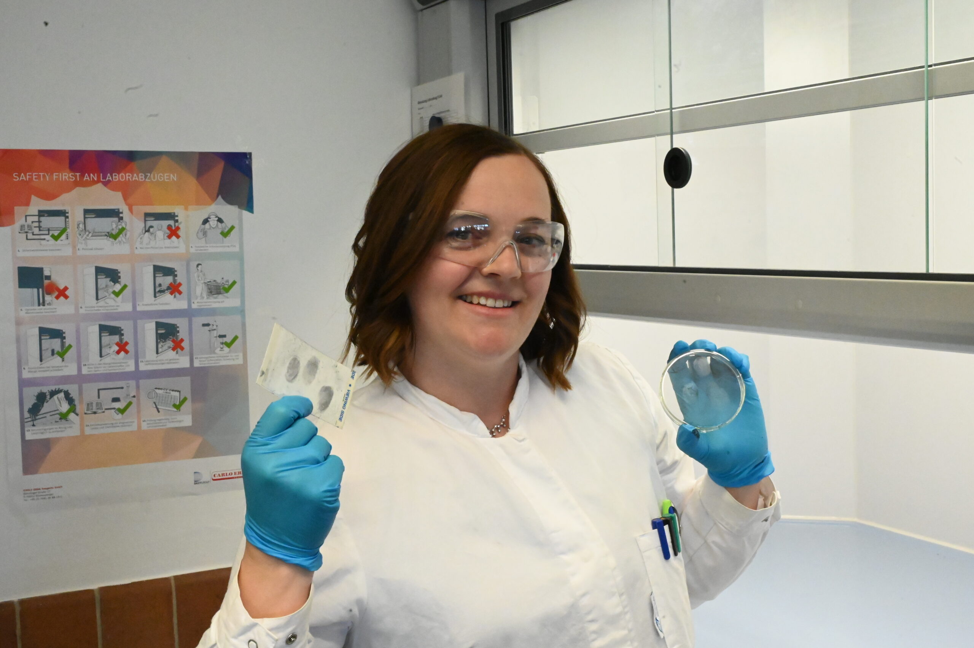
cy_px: 324
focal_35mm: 44
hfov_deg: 44.5
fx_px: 1190
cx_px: 487
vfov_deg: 30.5
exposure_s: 1/100
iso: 25600
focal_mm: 44
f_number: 22
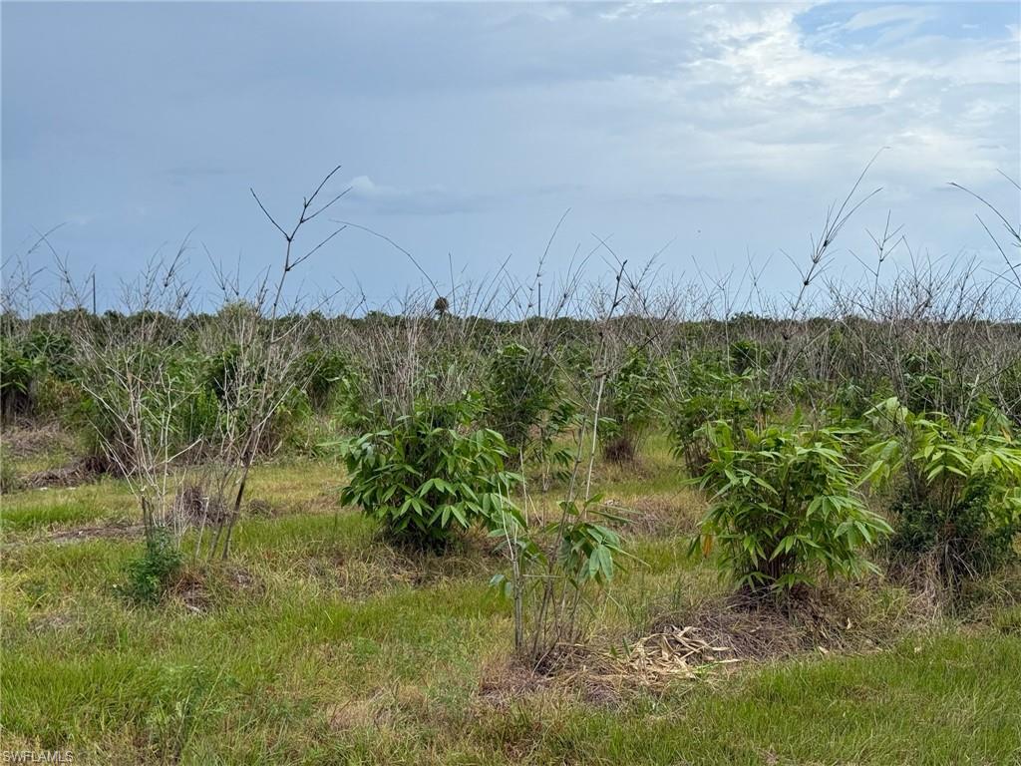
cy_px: 383
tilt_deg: -1.8
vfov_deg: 30.3
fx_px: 1416
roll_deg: -0.4
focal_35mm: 48
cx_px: 510
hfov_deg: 39.7
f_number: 1.78
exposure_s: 1/4878
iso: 80
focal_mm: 6.76
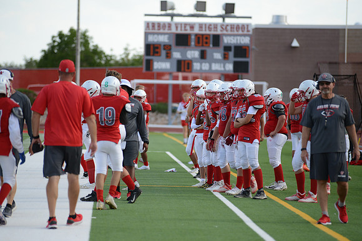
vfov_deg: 6.9
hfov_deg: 10.3
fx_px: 2011
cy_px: 120
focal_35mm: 200
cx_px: 181
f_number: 2.8
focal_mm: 200
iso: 560
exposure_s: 1/4000
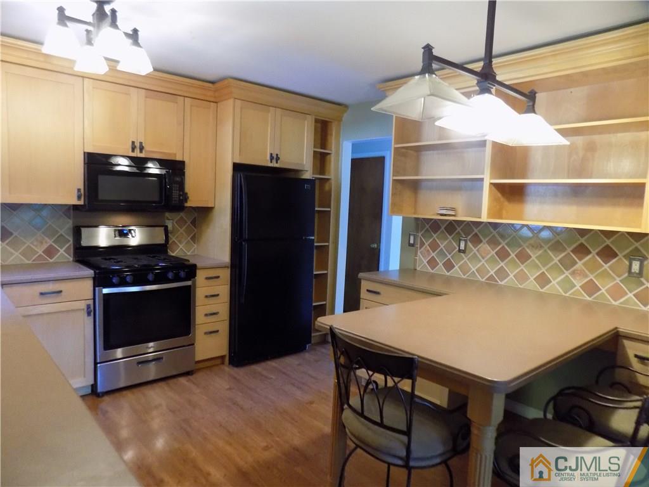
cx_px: 324
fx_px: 431
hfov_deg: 73.9
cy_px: 244
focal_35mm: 23
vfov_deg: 58.9
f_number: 3.1
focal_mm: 4
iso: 400
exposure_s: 1/20
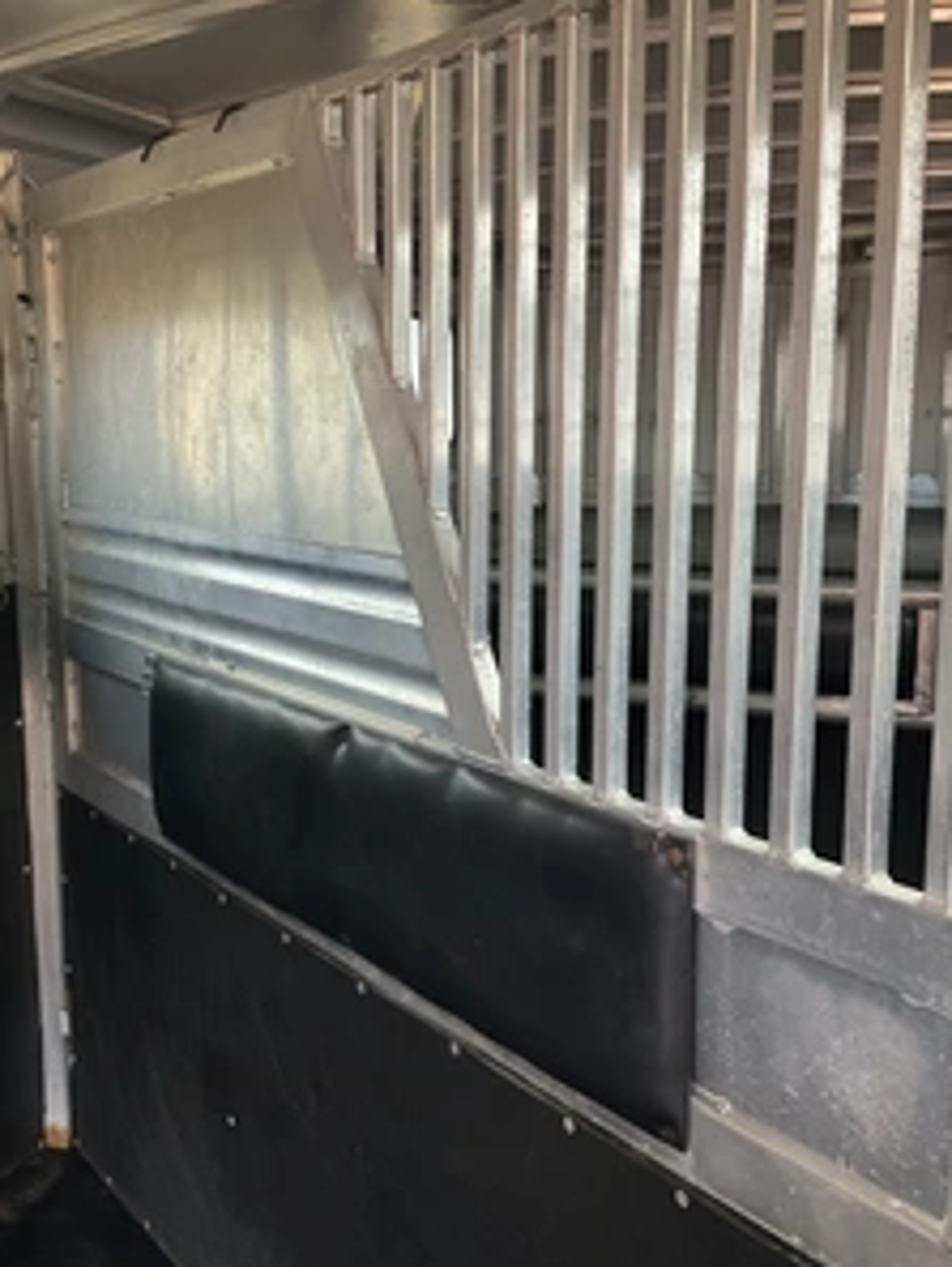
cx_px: 371
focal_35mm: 39
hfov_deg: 36.7
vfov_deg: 47.8
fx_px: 1429
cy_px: 636
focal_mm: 3
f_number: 1.8
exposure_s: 1/91
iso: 64
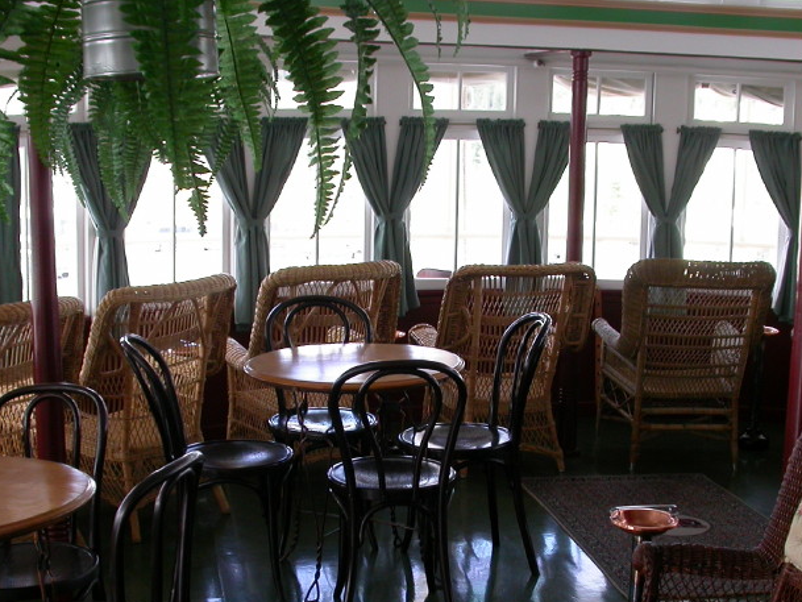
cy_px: 416
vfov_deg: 25.1
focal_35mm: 58
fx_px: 1344
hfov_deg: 33.2
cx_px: 432
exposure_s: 1/61.2
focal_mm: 7.85
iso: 100
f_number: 3.3
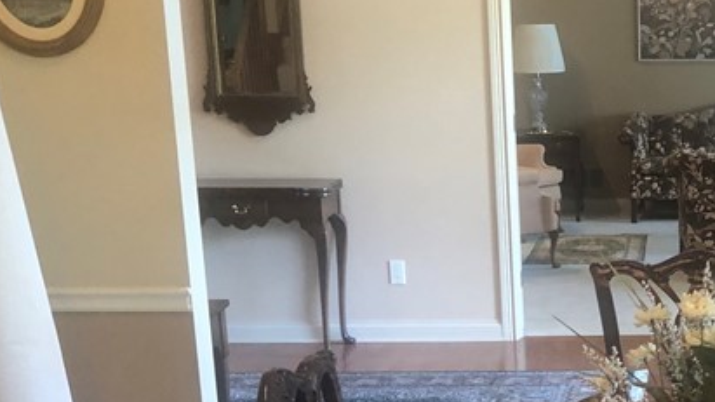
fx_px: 1441
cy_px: 409
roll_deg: +1.2
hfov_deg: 26.6
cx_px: 689
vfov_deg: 15.6
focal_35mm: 76
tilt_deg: -15.4
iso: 50
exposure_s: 1/15
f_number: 1.8
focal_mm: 3.99
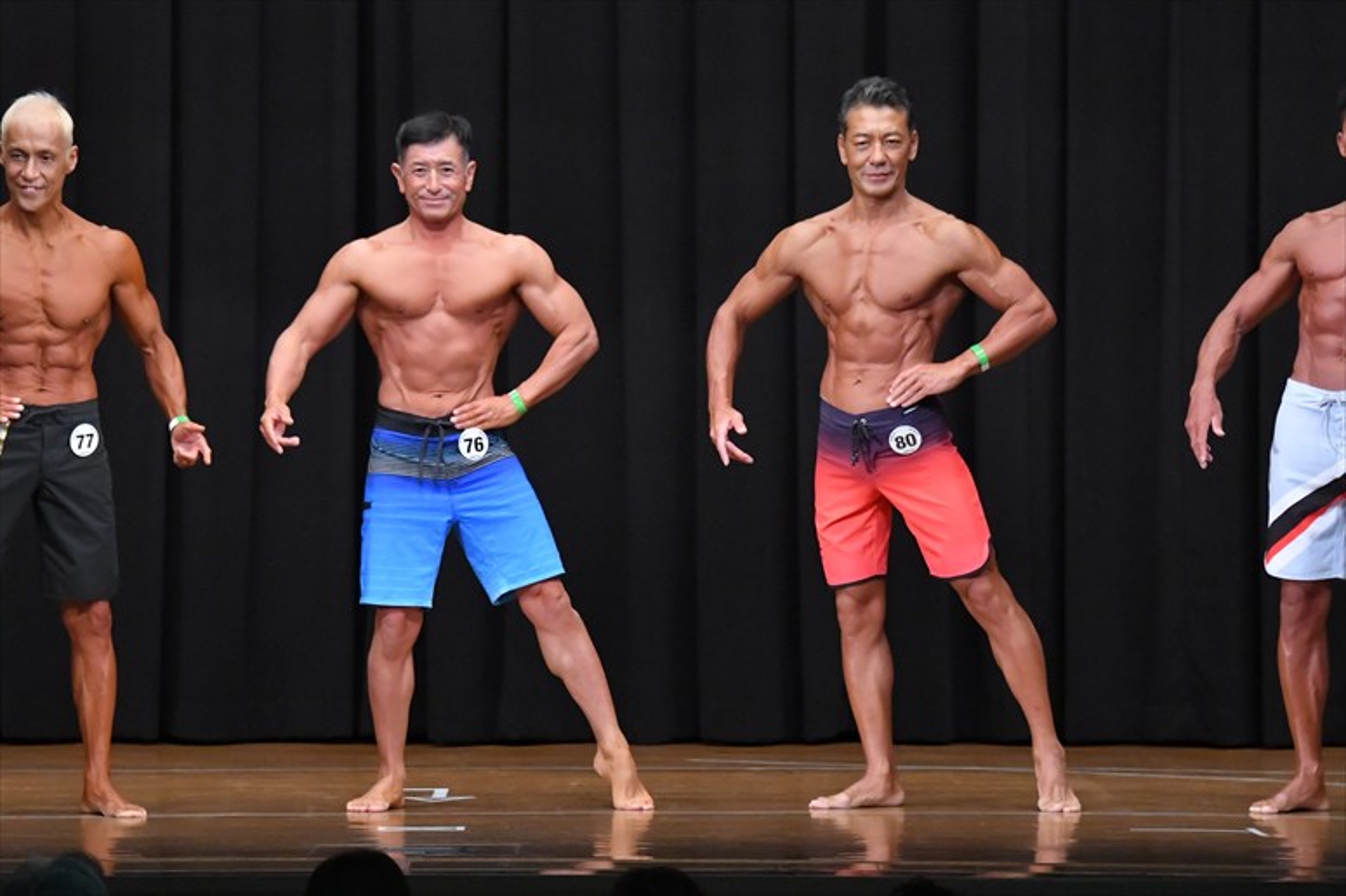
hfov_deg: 9.5
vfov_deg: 6.3
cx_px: 673
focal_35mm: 217
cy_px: 448
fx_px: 8110
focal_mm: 145
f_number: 5.6
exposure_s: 1/400
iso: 8000
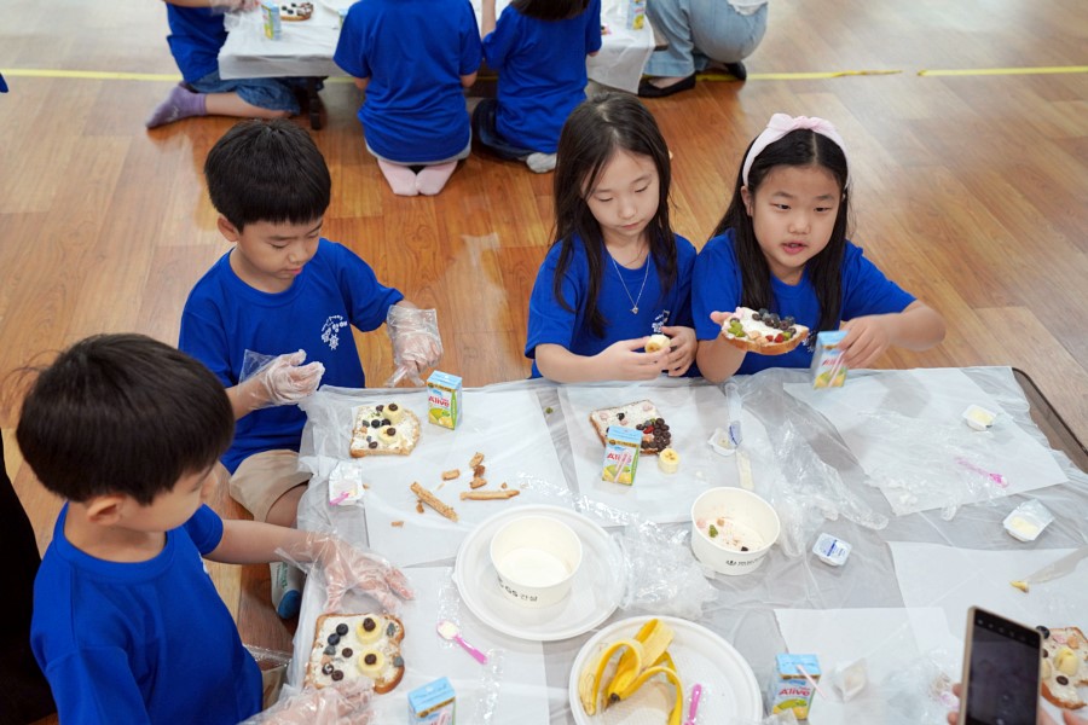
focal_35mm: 35
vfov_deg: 37.9
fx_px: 1058
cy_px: 362
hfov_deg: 54.4
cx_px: 544
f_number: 4
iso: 1600
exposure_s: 1/160
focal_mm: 35
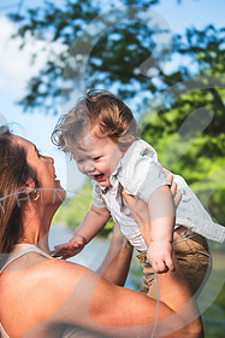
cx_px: 101
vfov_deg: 32.7
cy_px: 209
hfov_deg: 22.3
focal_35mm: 61
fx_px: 571
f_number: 2.8
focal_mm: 38
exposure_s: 1/800
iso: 100
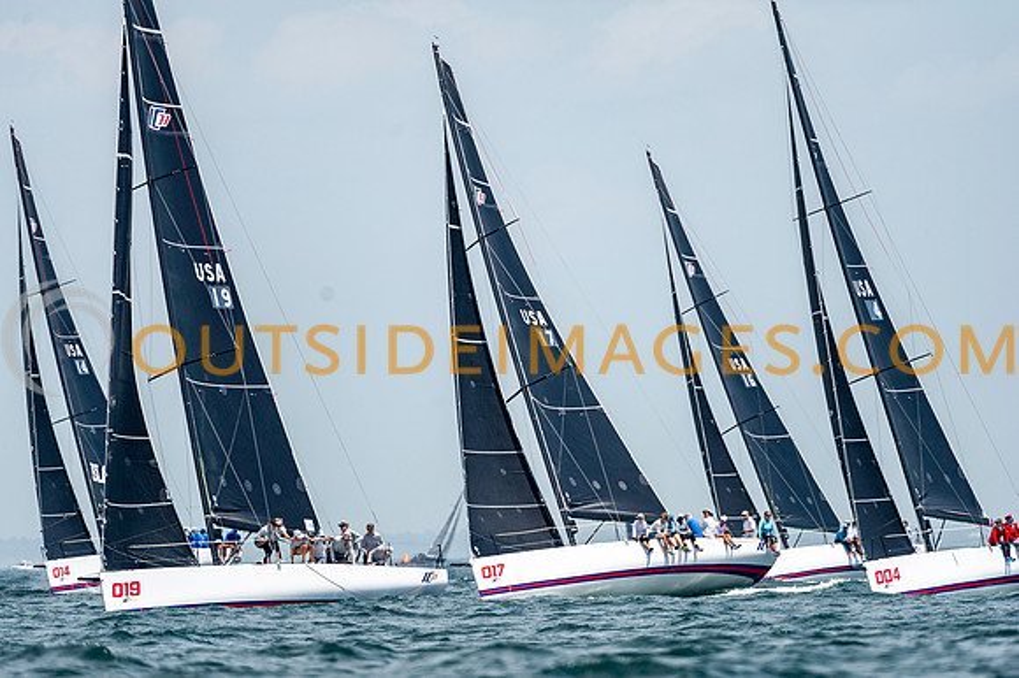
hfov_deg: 4.9
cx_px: 490
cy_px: 352
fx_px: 11867
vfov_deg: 3.3
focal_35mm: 419
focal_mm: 400
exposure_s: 1/3200
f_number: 5
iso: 400
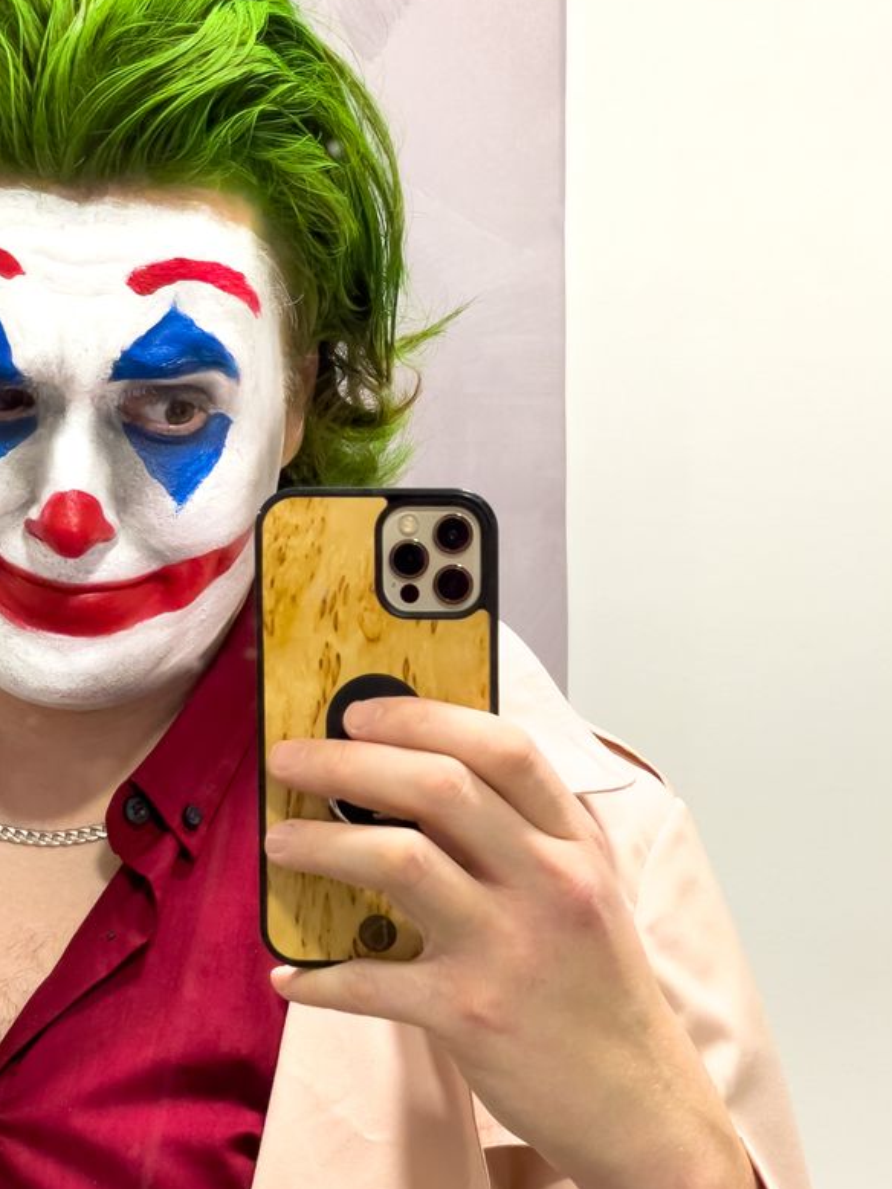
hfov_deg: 16.5
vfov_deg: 21.8
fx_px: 3059
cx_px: 273
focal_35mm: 89
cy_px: 872
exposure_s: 1/50
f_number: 2
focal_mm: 6
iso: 160
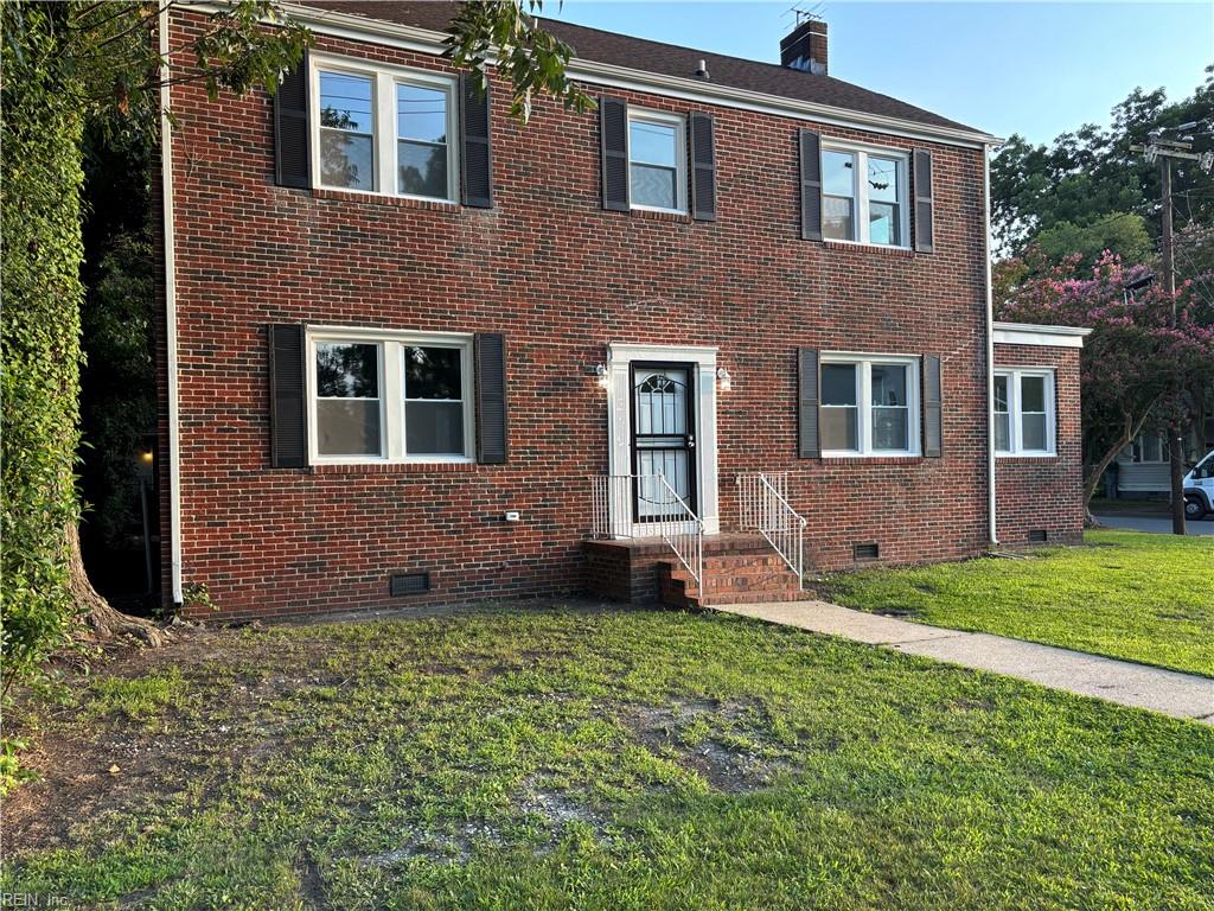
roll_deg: +1.9
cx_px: 607
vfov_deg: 53.1
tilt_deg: +0.0
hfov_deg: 67.3
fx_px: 912
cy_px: 456
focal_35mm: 26
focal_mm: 5.96
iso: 50
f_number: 1.6
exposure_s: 1/121
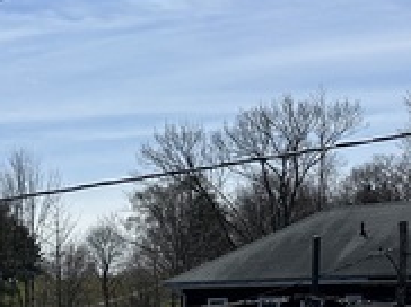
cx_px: -247
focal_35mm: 88
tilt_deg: -3.4
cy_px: 400
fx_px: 1043
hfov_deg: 18.9
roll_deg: -0.1
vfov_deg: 15.9
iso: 80
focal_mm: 6.86
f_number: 1.78
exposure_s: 1/8929
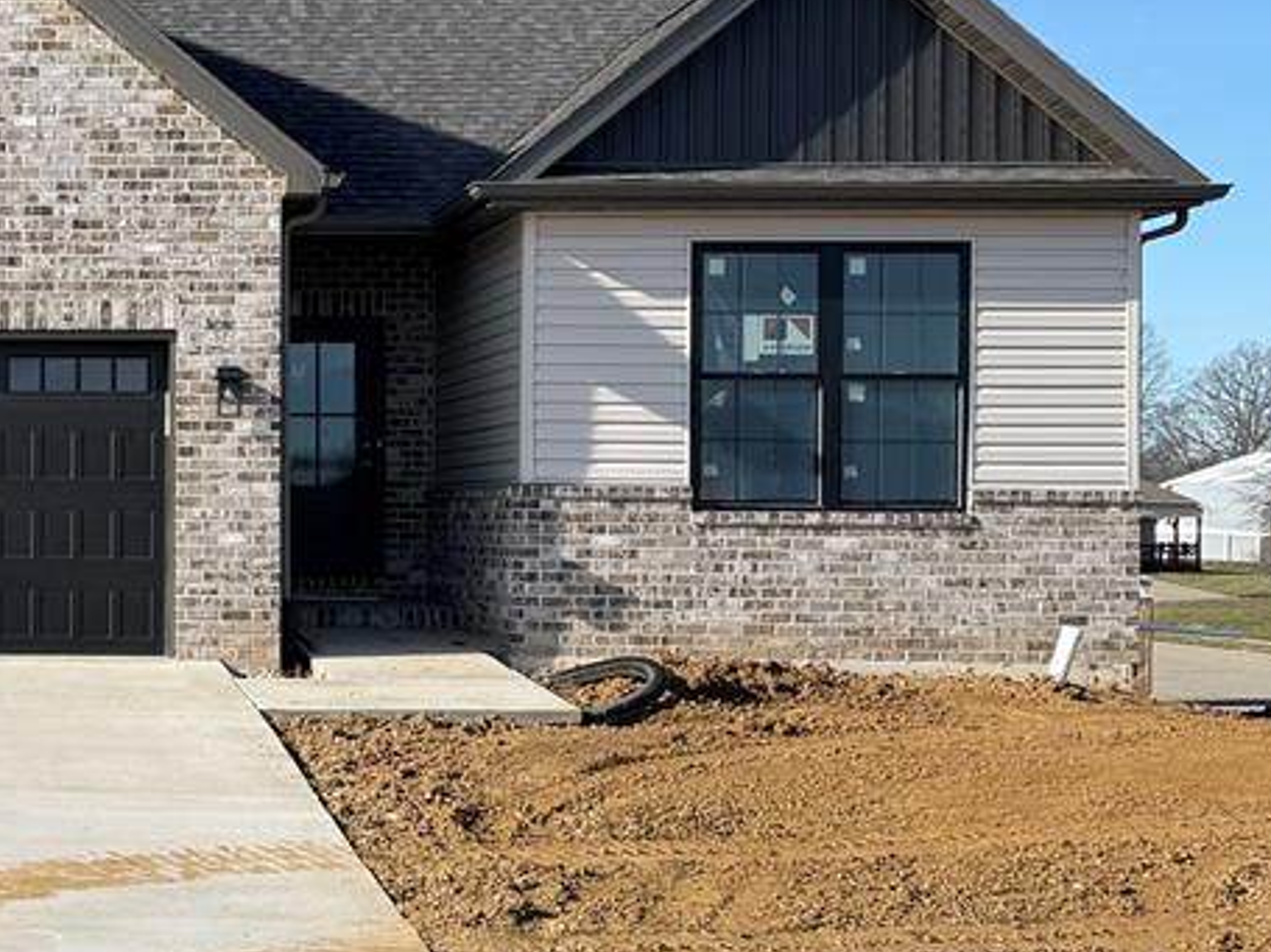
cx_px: -28
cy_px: 200
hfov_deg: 32.4
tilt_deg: +5.3
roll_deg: -0.3
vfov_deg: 26.6
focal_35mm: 54
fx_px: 1982
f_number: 1.78
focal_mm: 6.76
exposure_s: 1/2801
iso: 80
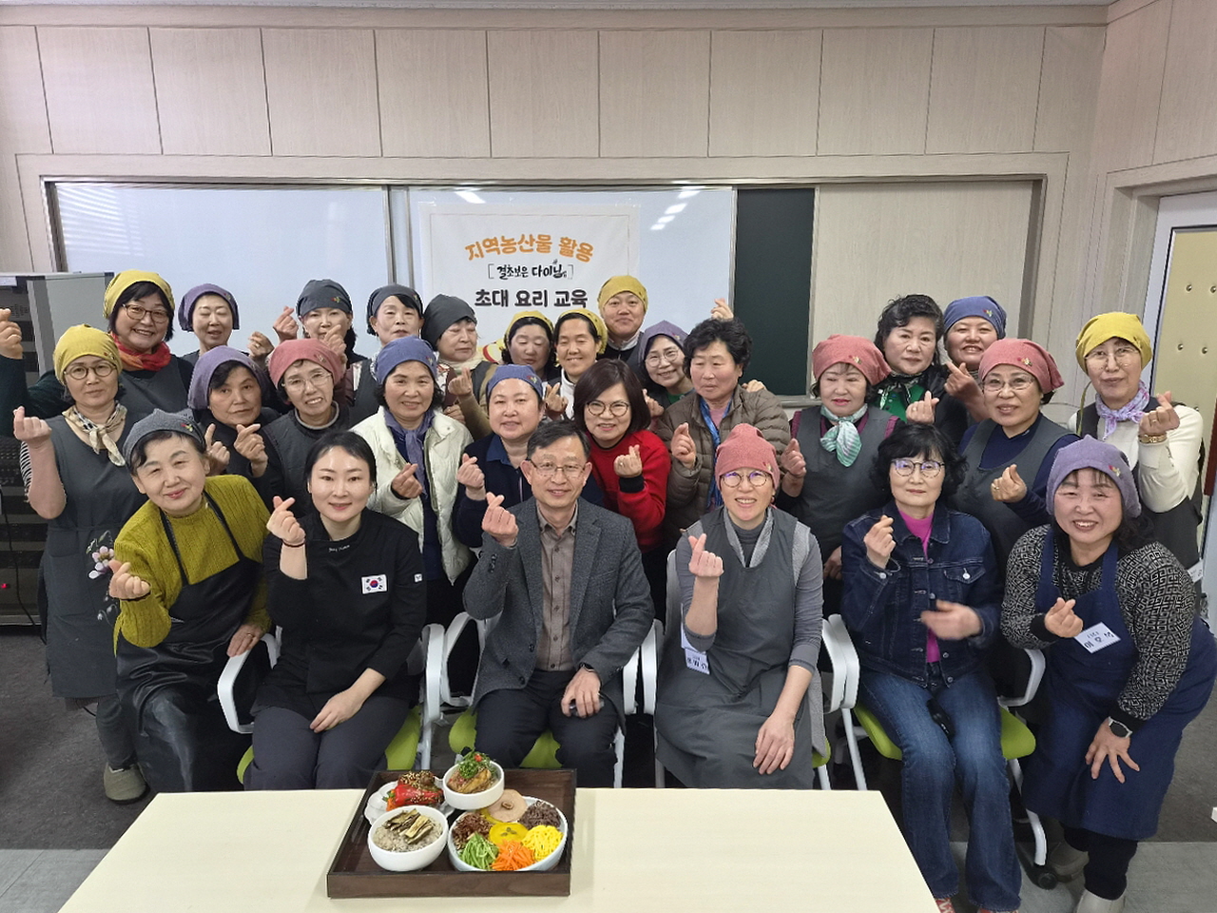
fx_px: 809
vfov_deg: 58.9
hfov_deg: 73.9
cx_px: 608
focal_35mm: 23
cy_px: 456
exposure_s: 1/120
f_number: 1.8
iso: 320
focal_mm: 5.4
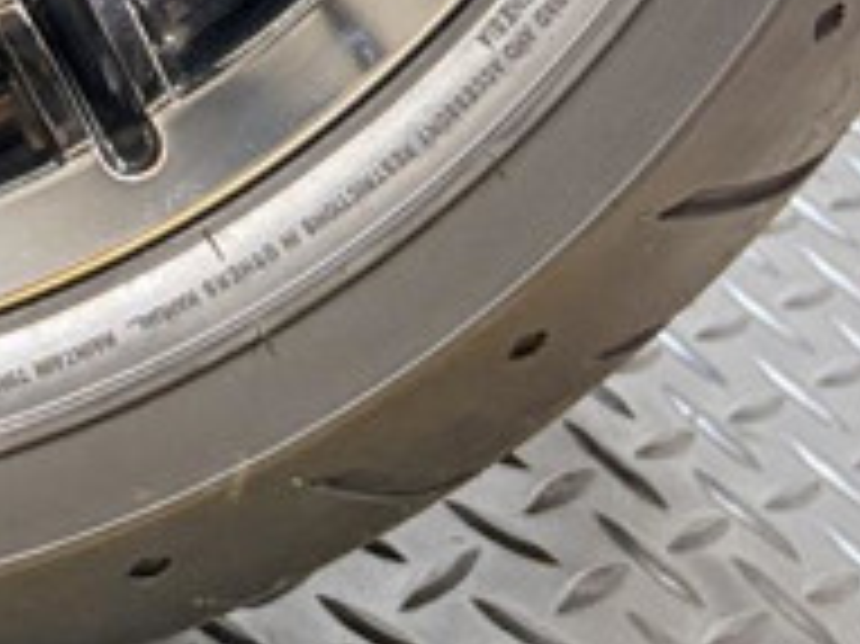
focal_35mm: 145
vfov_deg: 9.1
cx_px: -493
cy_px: -973
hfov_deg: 12.8
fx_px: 3600
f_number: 1.6
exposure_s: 1/60
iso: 80
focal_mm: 5.96
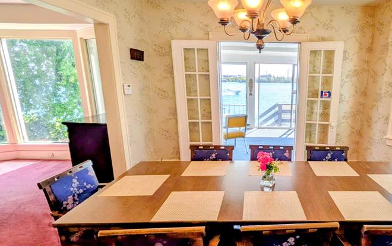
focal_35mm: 23
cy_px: 141
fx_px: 246
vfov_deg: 52.8
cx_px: 263
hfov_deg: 74.6
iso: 45
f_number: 2.2
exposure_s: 1/256
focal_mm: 1.83
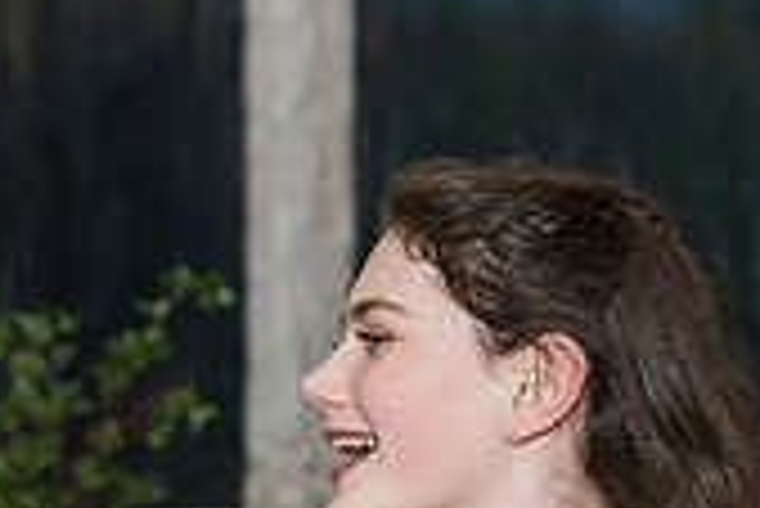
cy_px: 438
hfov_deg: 11.4
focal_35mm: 178
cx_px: 18
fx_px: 3761
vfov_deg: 7.7
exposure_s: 1/100
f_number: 4
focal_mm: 52
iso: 800
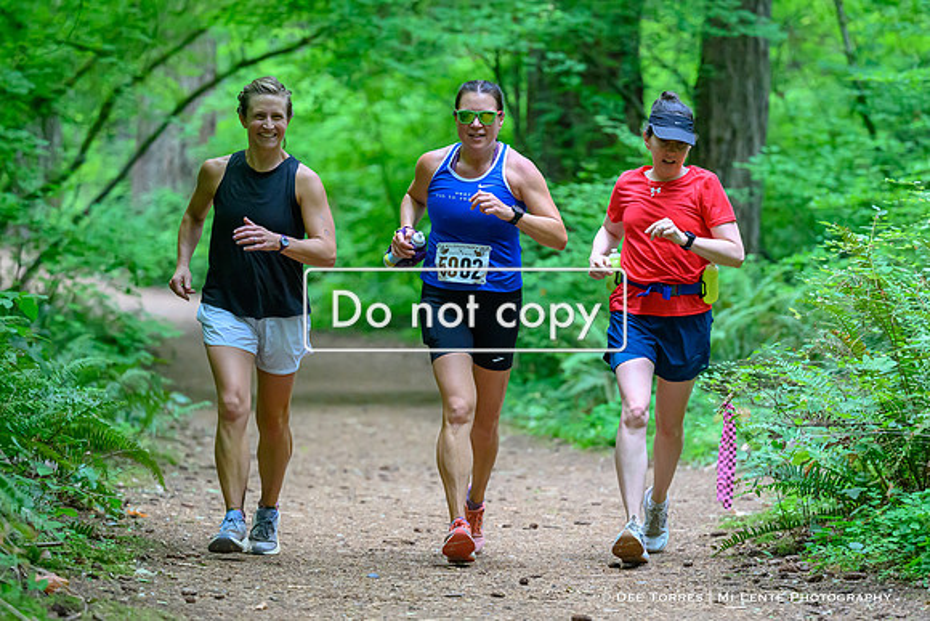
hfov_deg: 16.0
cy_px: 348
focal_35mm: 128
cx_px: 479
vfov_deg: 10.7
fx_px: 3314
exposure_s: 1/800
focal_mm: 102
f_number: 2.8
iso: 5600
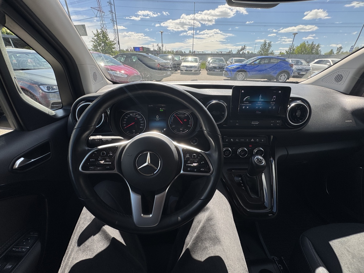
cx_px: 182
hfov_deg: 102.1
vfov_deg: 85.7
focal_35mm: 14
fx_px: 147
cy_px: 136
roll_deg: -0.3
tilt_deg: -26.6
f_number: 2.2
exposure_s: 1/569
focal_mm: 2.22
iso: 50
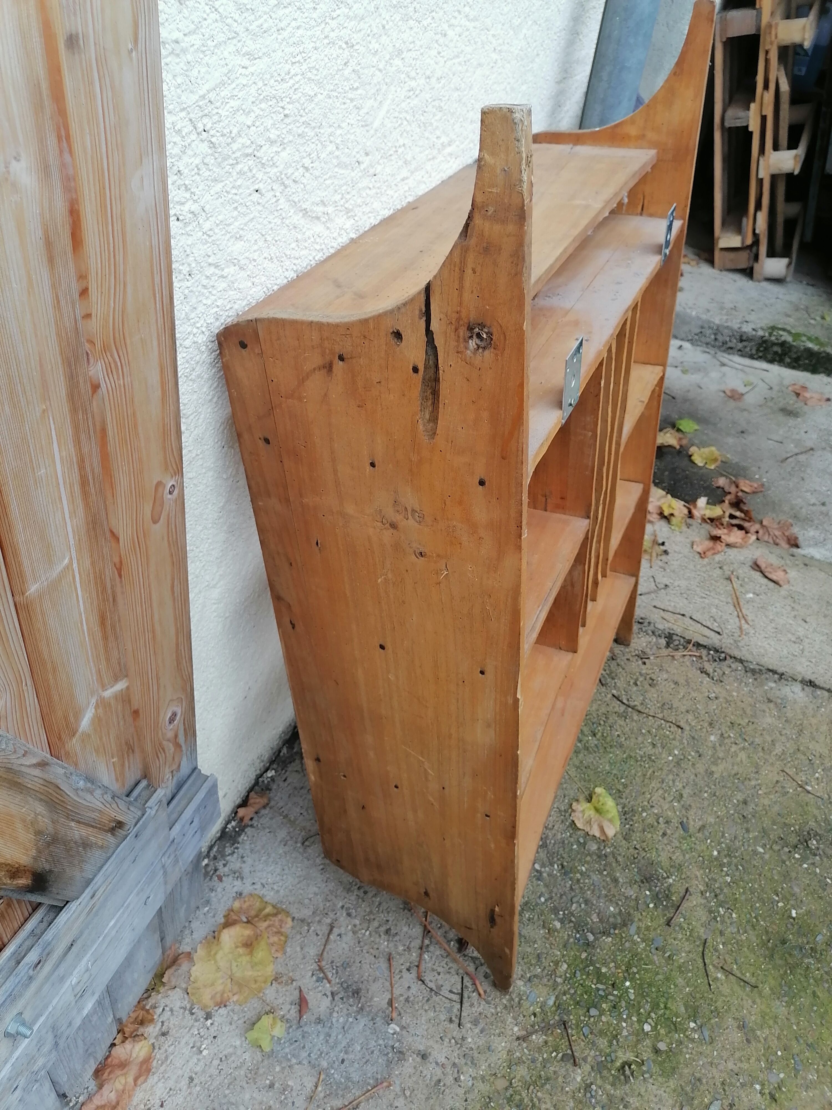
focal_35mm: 27
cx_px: 416
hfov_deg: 51.4
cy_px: 555
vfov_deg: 65.3
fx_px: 865
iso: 64
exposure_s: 1/100
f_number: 1.8
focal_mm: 5.3
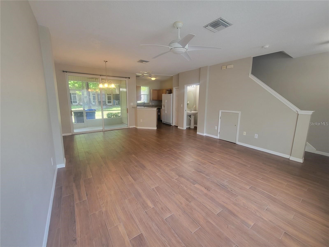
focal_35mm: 13
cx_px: 164
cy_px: 124
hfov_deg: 106.2
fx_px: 124
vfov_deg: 89.9
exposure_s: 1/60
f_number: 2.2
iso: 200
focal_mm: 2.2
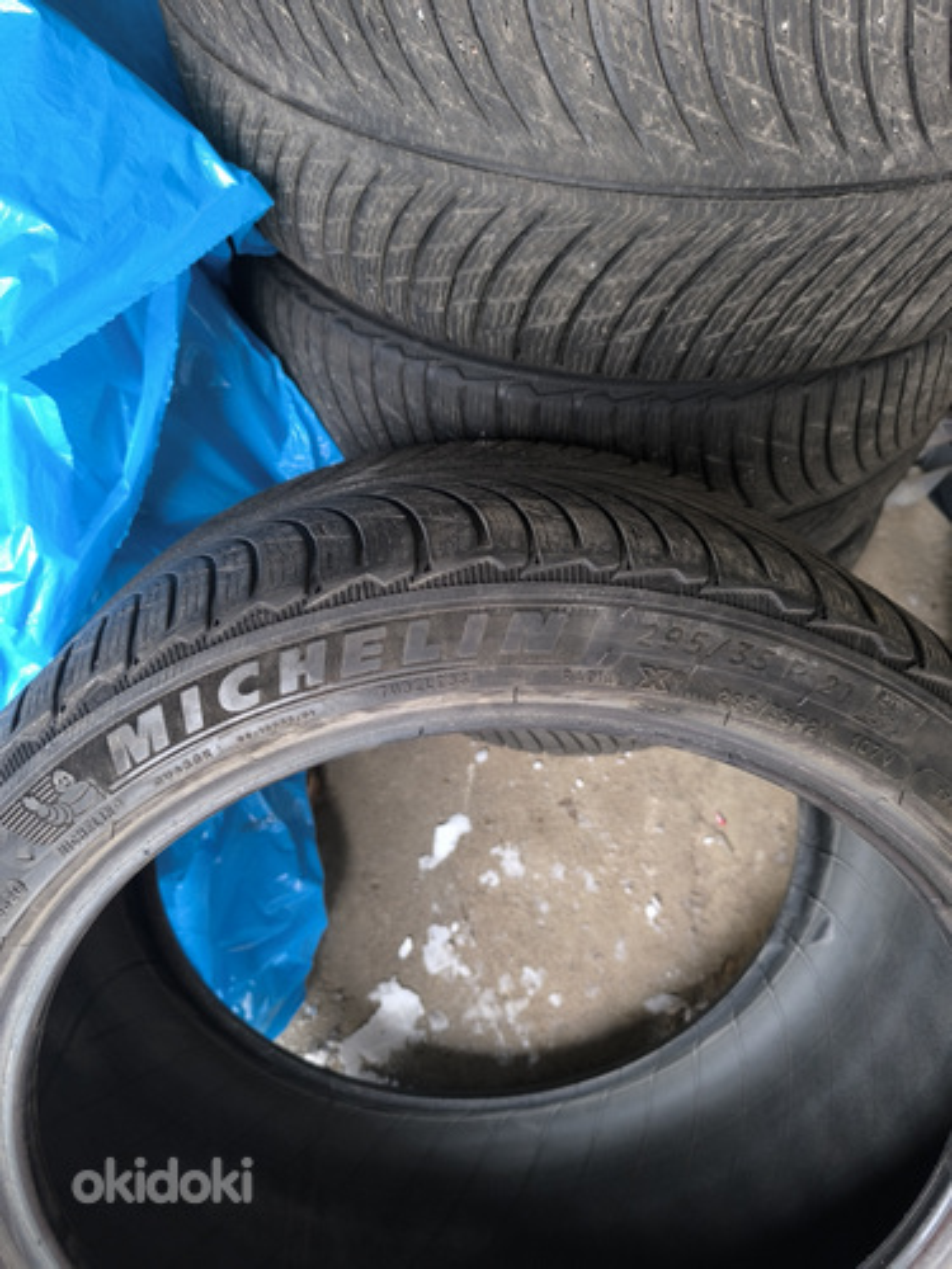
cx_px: 476
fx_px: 843
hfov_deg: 58.9
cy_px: 634
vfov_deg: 73.9
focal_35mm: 23
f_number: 1.65
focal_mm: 6.14
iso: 1250
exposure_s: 1/25
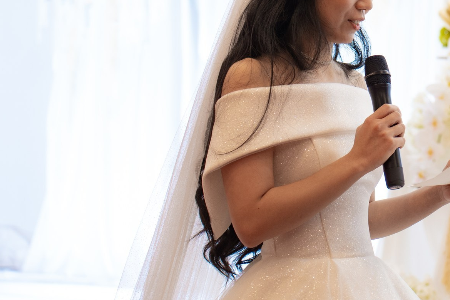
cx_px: 446
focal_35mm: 176
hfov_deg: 11.6
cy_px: 6
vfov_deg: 7.8
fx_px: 2200
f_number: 2.8
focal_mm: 75
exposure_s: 1/160
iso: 640
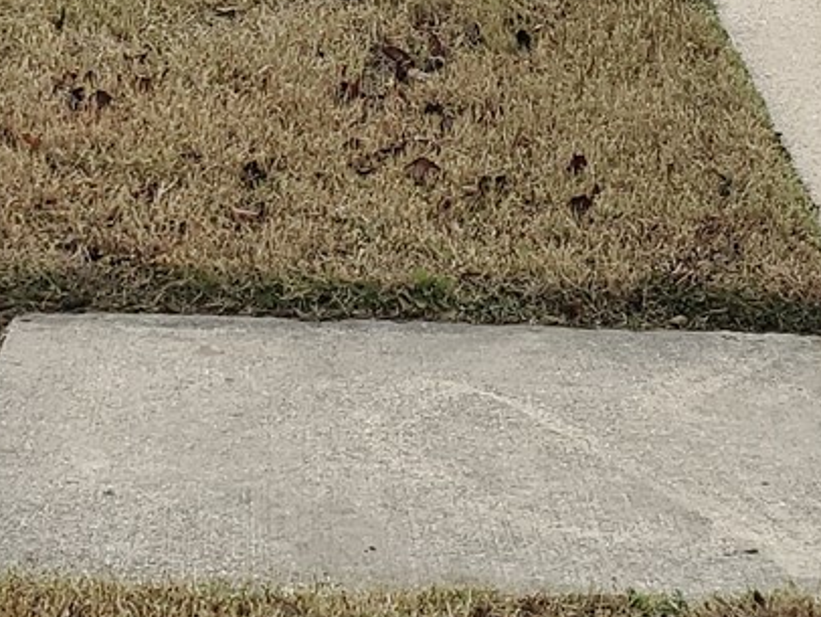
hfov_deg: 15.0
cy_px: -259
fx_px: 3109
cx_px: 297
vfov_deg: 11.0
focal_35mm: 131
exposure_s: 1/1508
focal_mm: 4.3
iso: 50
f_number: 1.5
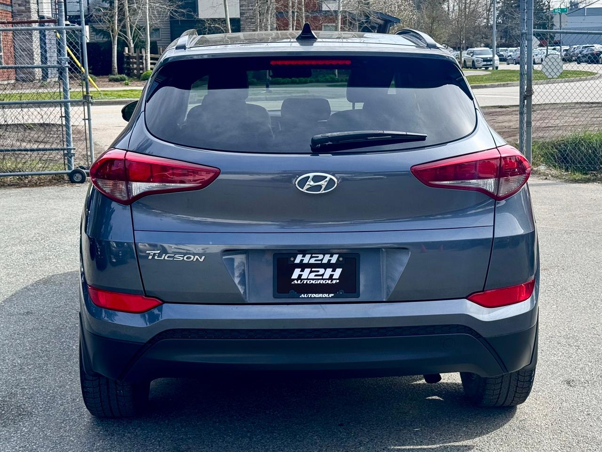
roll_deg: +0.4
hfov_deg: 39.7
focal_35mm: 48
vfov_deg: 30.3
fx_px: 835
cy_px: 226
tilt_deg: -7.0
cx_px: 301
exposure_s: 1/1869
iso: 64
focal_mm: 6.76
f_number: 1.78
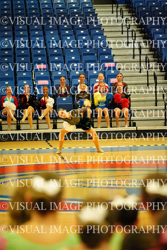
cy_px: 125
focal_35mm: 150
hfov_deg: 9.2
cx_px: 84
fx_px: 1043
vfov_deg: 13.7
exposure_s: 1/1600
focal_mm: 150
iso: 25600
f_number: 2.8
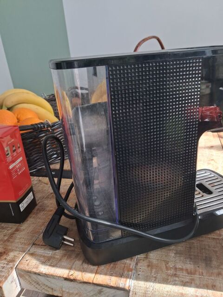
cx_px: 112
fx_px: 232
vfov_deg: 65.3
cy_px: 148
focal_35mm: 27
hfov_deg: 51.4
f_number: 1.8
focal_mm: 4
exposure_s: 1/120
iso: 100
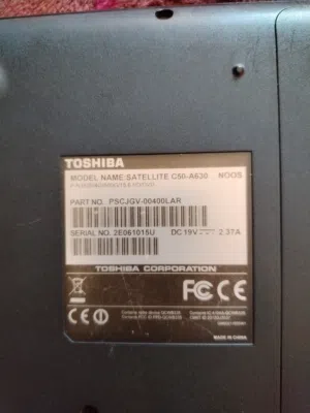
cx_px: 155
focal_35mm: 24
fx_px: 287
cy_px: 206
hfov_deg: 56.8
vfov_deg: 71.6
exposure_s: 1/100
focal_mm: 5.25
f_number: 1.75
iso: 4050
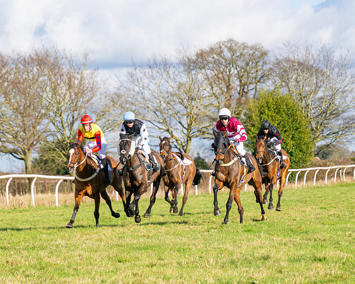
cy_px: 141
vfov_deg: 7.6
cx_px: 167
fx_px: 2124
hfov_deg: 9.6
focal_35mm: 202
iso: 400
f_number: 4
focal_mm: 115
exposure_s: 1/5000
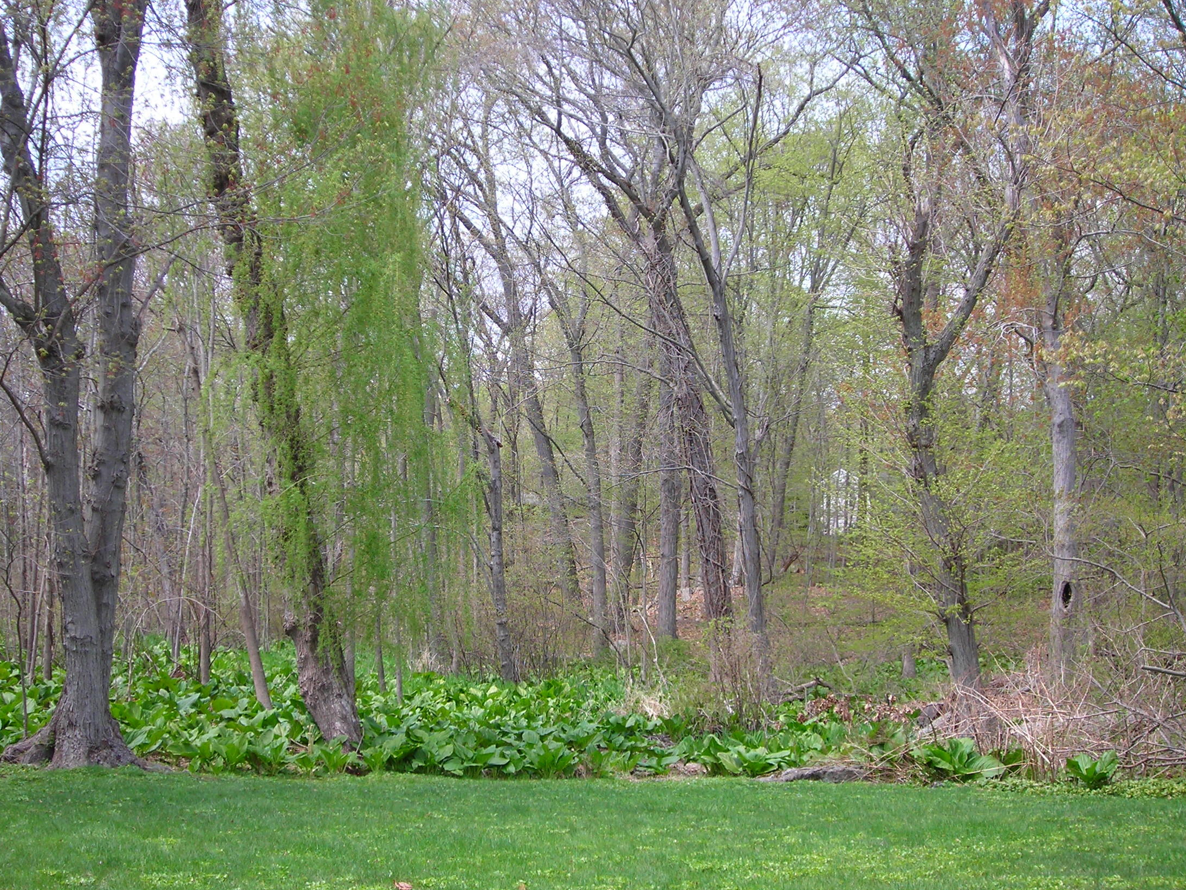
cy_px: 436
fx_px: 1542
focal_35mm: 45
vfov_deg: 32.2
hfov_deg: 42.0
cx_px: 551
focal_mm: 6.3
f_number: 3.2
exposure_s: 1/200
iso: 50
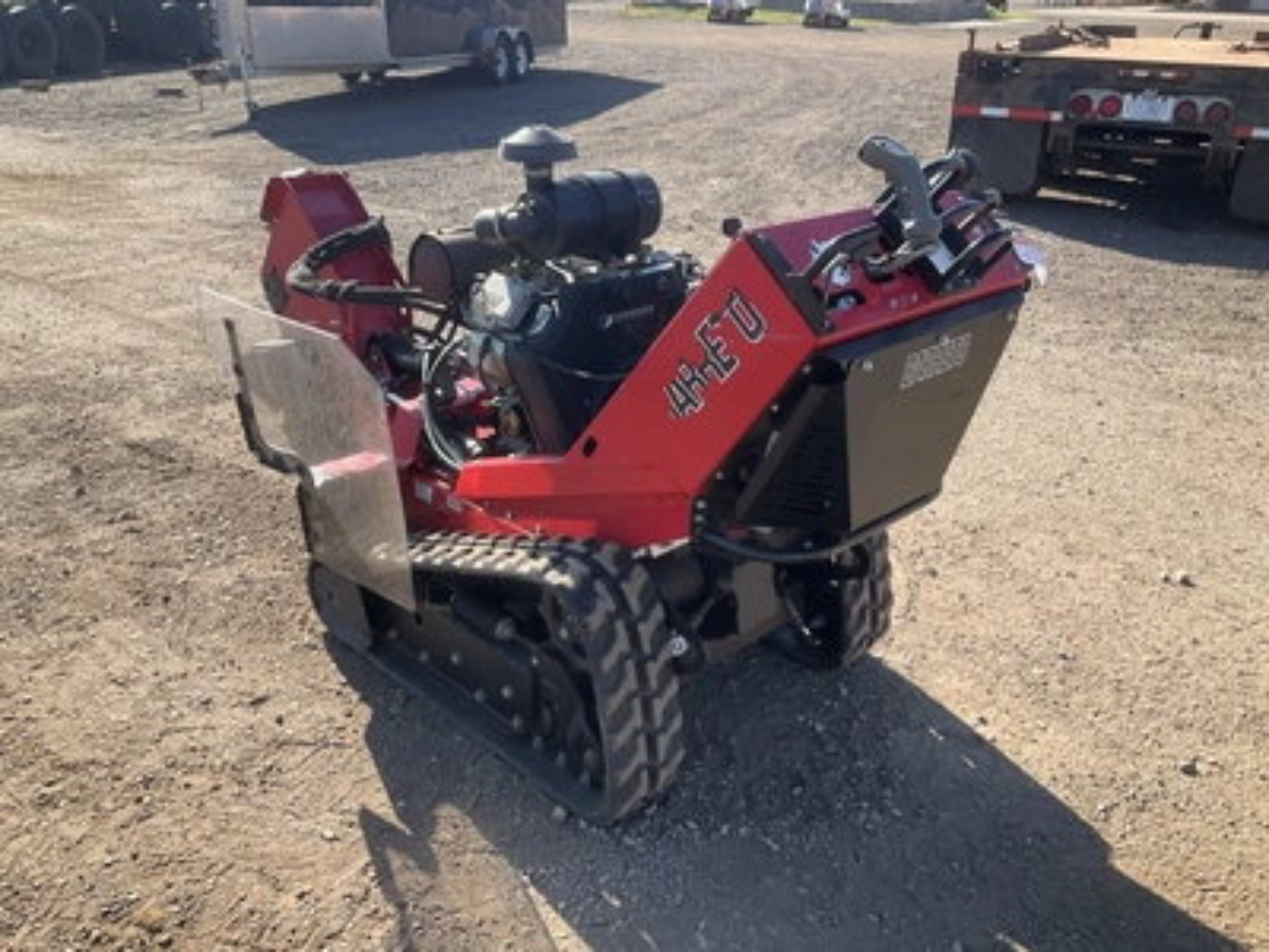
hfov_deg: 61.7
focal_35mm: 29
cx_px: 634
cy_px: 476
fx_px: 1063
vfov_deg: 48.2
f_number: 1.8
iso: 25
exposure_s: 1/551
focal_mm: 3
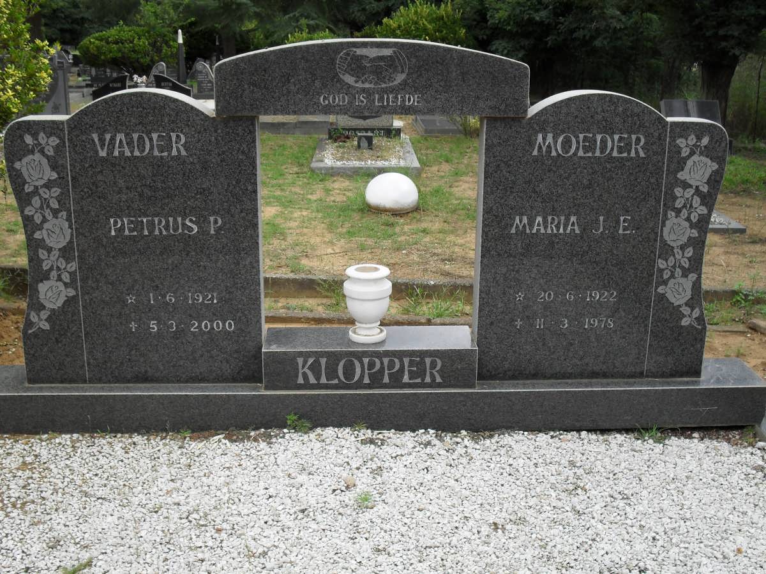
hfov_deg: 44.8
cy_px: 287
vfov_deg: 34.3
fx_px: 929
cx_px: 383
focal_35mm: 42
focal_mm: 7.5
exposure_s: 1/250
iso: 100
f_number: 3.6
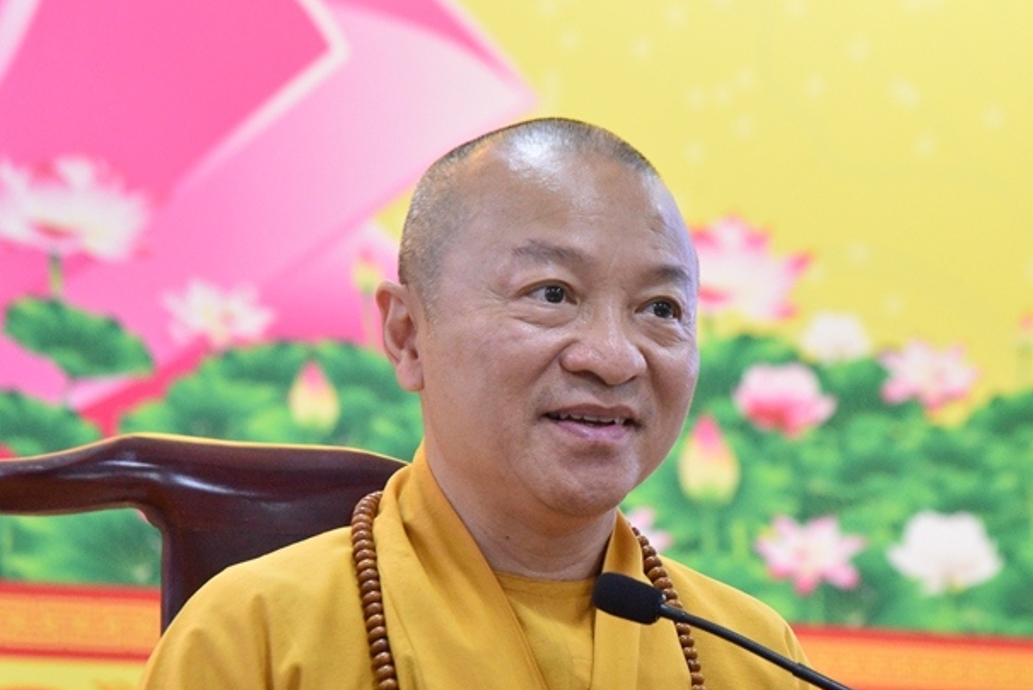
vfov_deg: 6.8
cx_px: 707
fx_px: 5827
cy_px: 471
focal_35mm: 203
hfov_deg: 10.1
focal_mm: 120
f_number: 4
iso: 6400
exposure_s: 1/100
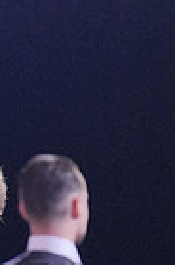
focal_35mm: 770
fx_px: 5642
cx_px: -136
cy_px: 530
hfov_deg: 1.8
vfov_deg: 2.7
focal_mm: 123
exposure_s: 1/500
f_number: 3.5
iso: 2000
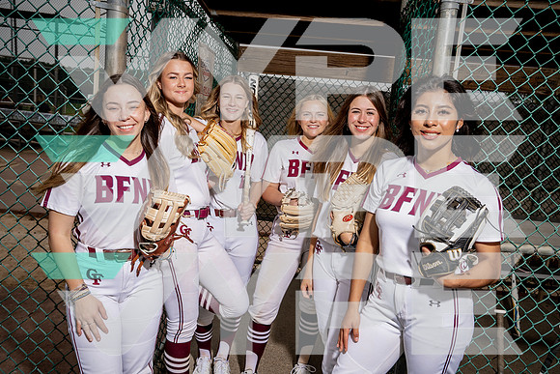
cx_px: 280
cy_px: 187
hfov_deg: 58.7
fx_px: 498
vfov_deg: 41.1
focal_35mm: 32
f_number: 8
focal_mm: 32
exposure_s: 1/250
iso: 100
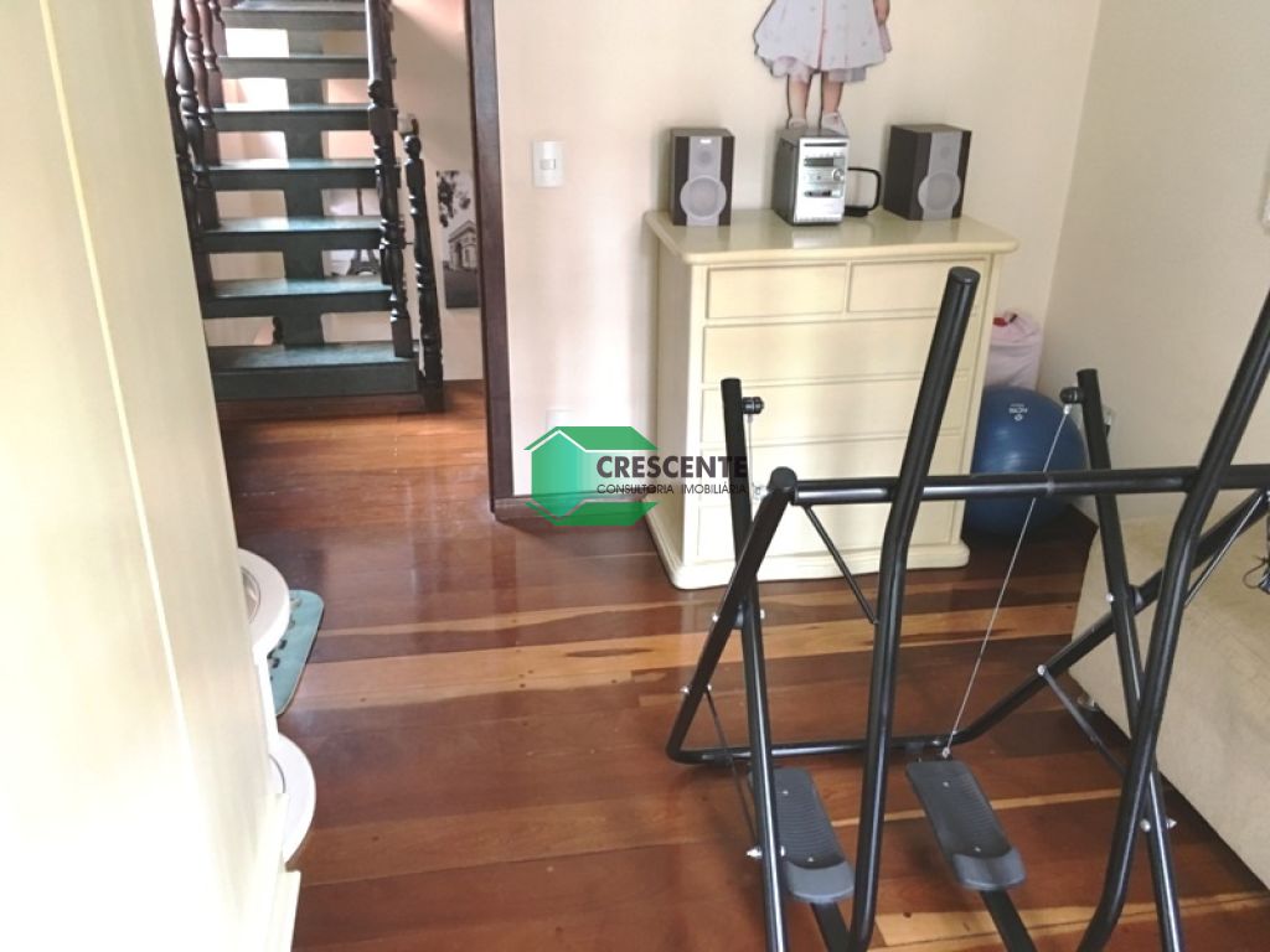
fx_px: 1064
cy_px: 476
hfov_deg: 61.7
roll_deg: -0.8
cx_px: 635
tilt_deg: -26.7
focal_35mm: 29
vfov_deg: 48.2
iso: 125
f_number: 2.2
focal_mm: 4.15
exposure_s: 1/30
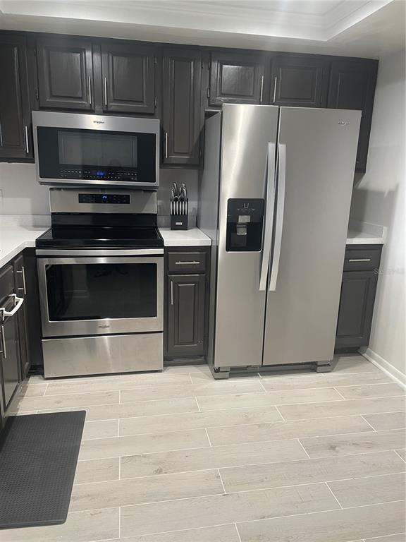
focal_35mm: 26
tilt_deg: -14.2
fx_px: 407
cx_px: 203
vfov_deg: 67.3
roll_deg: -0.9
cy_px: 271
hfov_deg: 53.1
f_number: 1.6
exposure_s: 1/60
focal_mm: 4.2
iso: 125
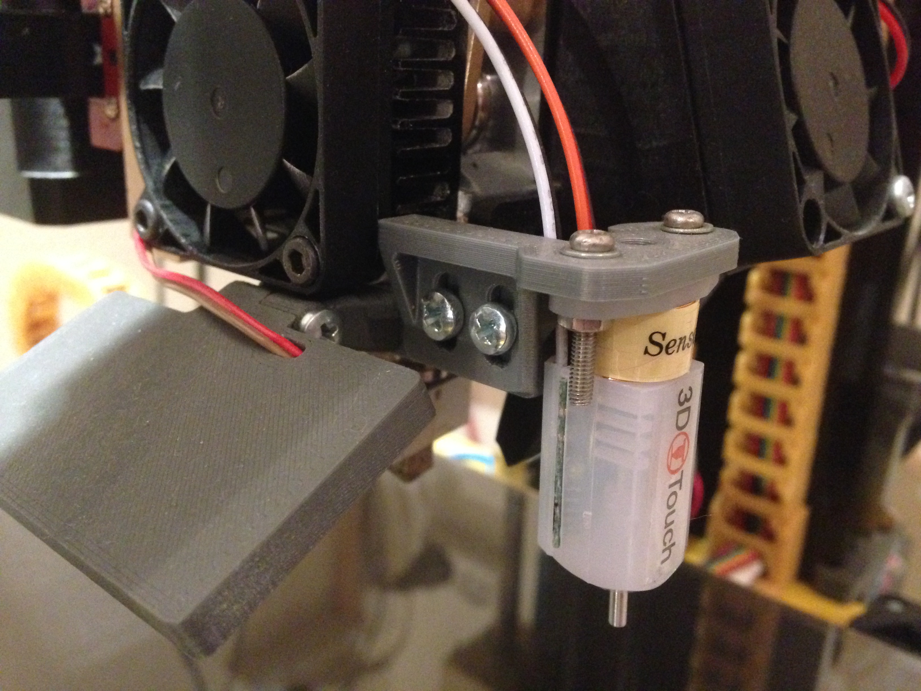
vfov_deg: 42.9
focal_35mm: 33
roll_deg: -1.8
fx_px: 878
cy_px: 346
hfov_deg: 55.4
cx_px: 460
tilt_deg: -15.9
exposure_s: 1/15
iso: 800
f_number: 2.4
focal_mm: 4.12
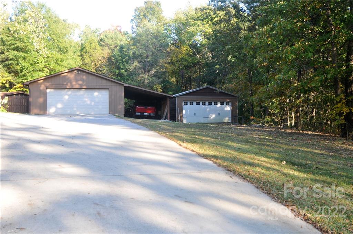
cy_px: 117
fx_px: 352
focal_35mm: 36
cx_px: 176
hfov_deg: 53.2
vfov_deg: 36.7
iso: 200
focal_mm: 24
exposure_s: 1/100
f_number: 5
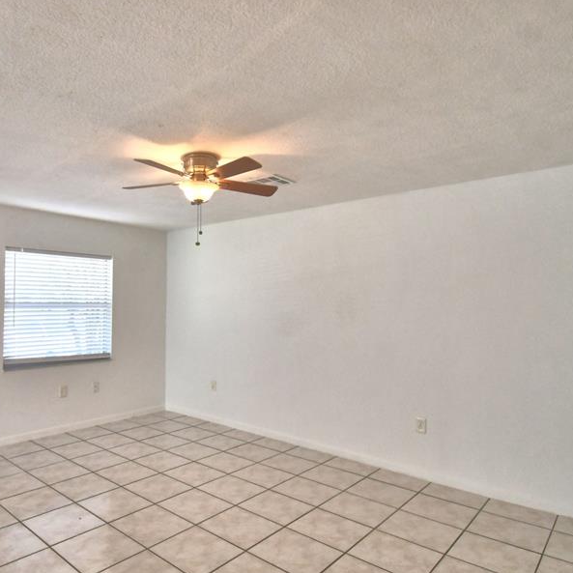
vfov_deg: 69.6
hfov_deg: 67.5
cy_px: 294
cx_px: 186
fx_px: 412
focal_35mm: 22
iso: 400
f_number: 4.5
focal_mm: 10
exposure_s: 1/125
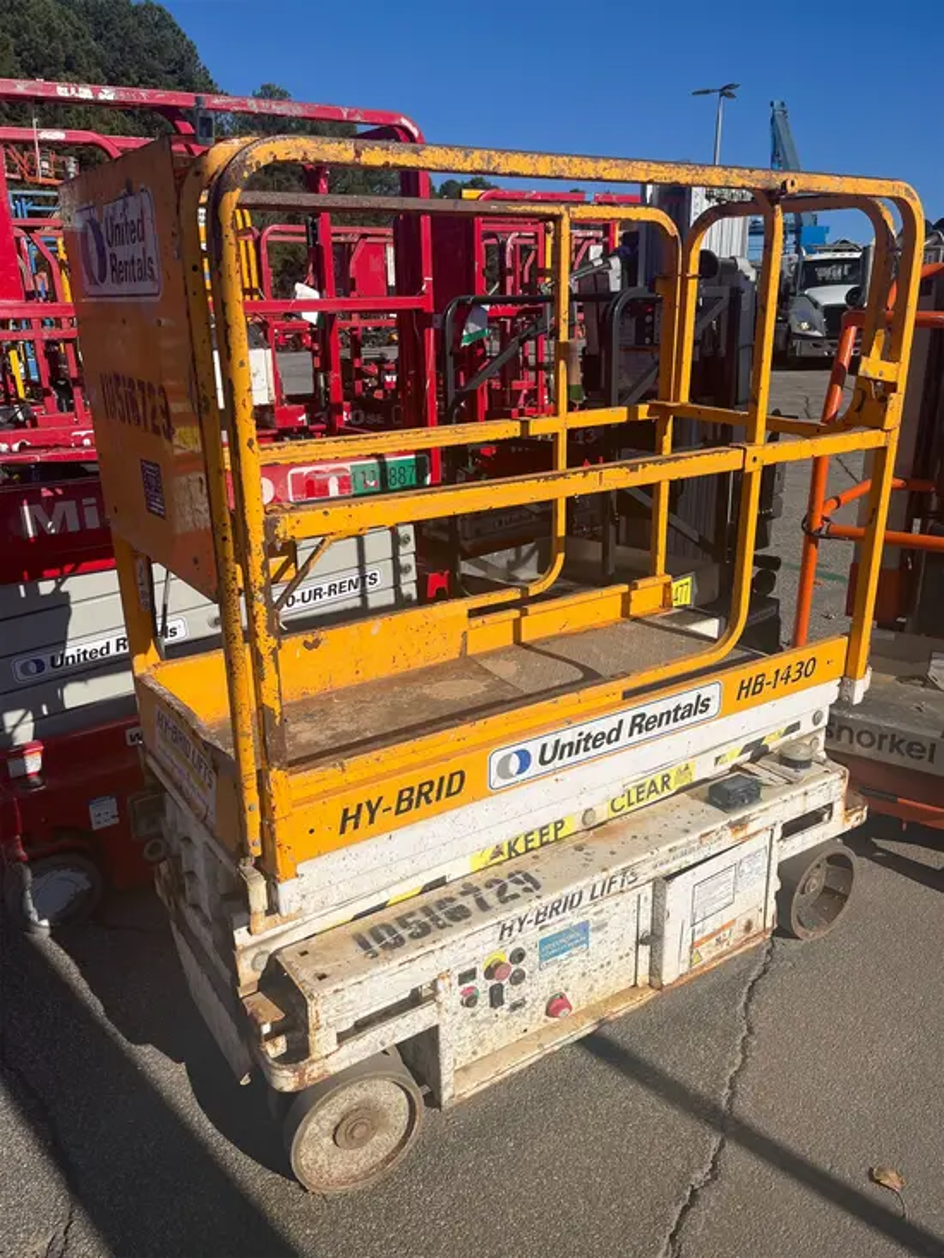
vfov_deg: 67.3
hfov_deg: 53.1
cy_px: 629
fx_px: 945
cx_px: 472
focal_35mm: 26
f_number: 1.6
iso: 50
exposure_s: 1/6494
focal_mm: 5.1
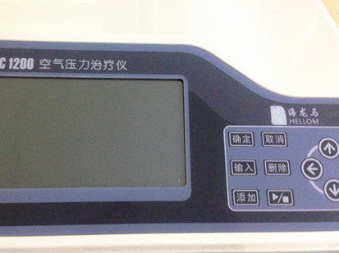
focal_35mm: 40
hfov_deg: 46.8
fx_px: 391
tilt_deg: -46.2
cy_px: 104
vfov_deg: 35.8
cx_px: 157
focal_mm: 4.12
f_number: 2.4
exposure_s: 1/20
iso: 320
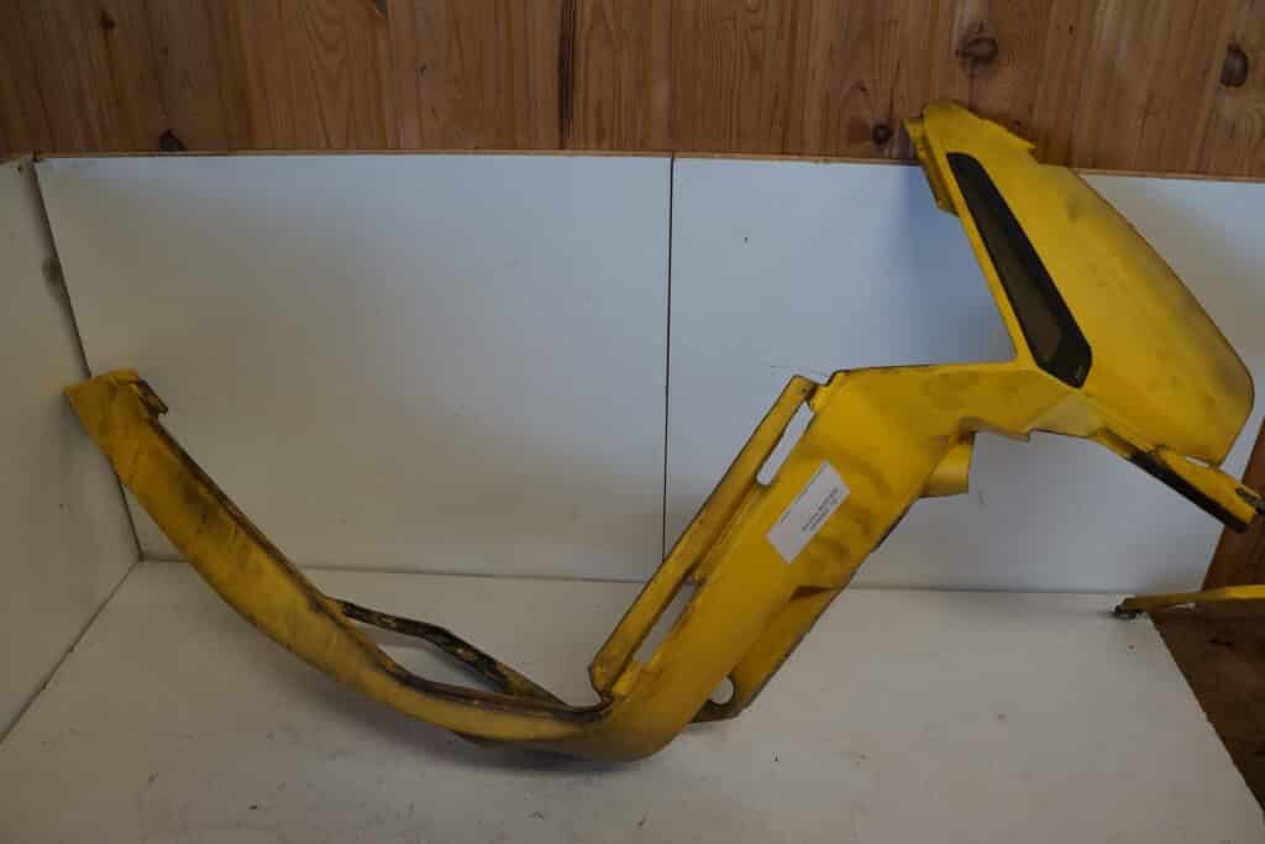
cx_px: 632
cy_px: 422
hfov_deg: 67.4
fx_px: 949
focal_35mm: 27
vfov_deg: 47.9
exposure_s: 1/60
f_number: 5
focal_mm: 18
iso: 640
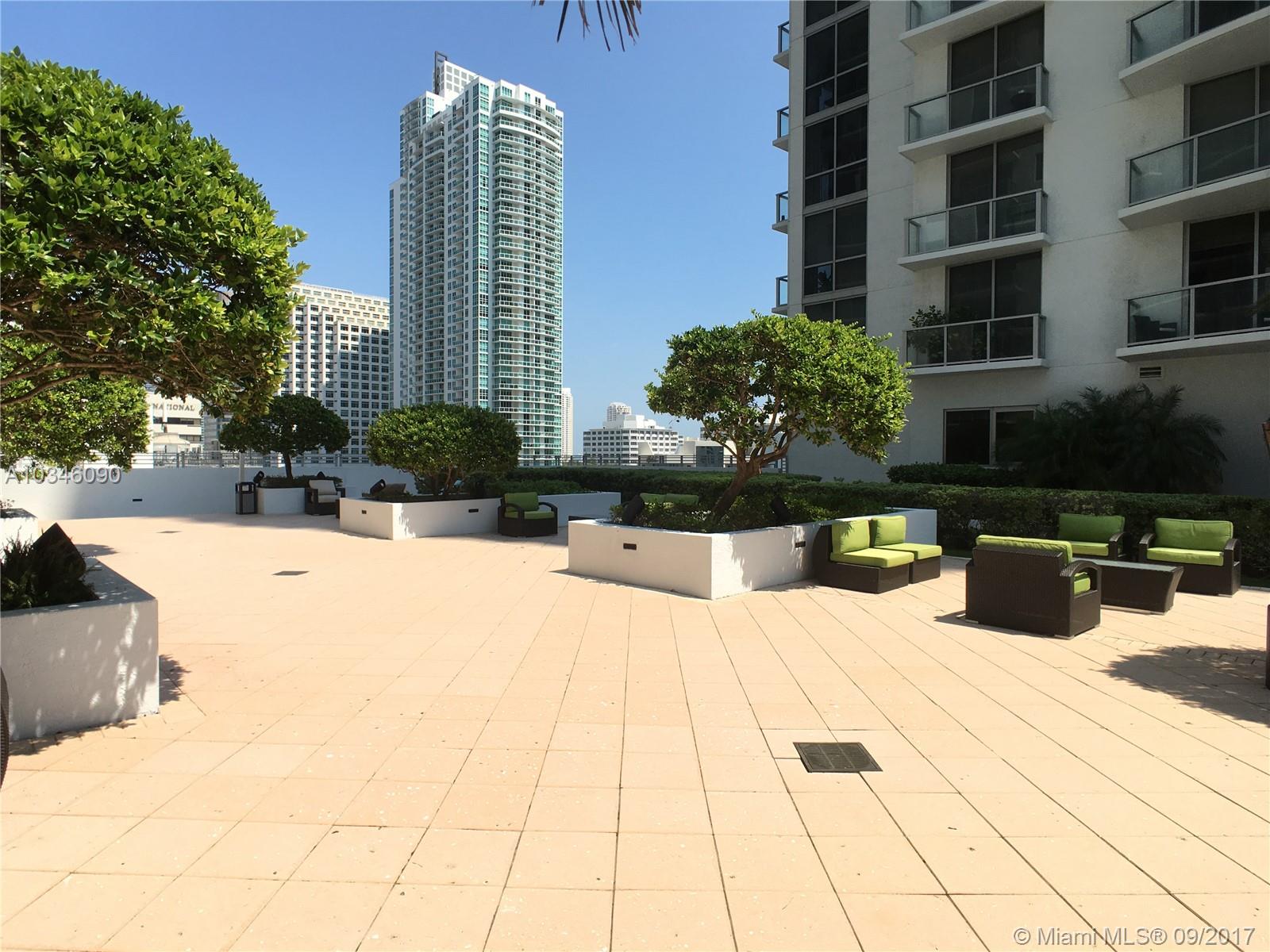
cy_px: 476
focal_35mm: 29
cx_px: 635
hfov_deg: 61.7
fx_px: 1064
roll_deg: +0.2
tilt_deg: +0.6
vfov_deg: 48.2
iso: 25
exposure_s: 1/1399
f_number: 2.2
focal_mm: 4.15
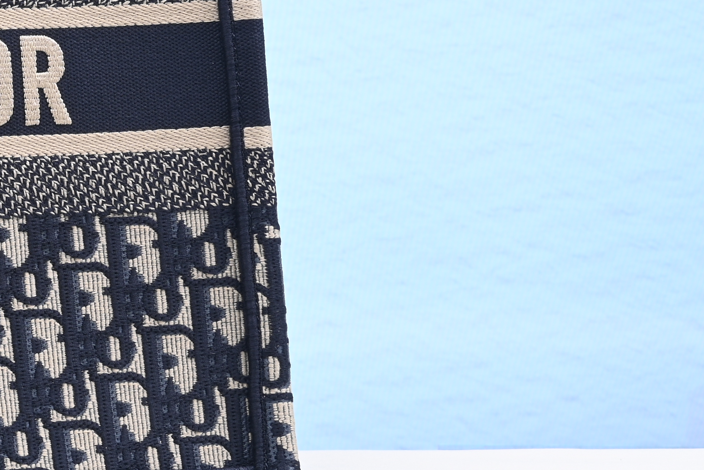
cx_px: -78
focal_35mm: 133
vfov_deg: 10.1
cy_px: -165
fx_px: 2602
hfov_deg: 15.0
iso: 100
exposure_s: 1/2
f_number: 16
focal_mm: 43
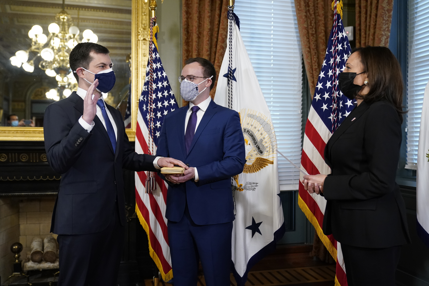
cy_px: 143
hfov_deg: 54.4
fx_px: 417
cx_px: 214
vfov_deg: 37.9
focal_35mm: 35
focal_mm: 35
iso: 4000
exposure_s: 1/400
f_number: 2.8
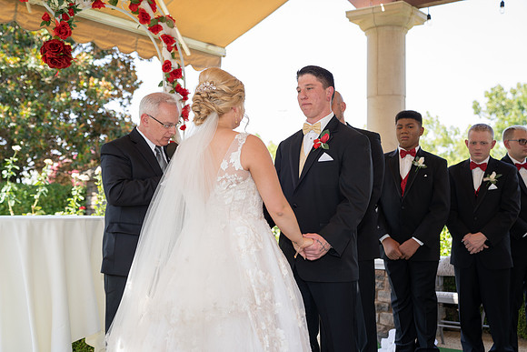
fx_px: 717
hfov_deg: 40.3
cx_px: 264
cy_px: 176
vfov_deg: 27.5
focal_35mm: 49
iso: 200
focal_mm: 49
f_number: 3.2
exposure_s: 1/250
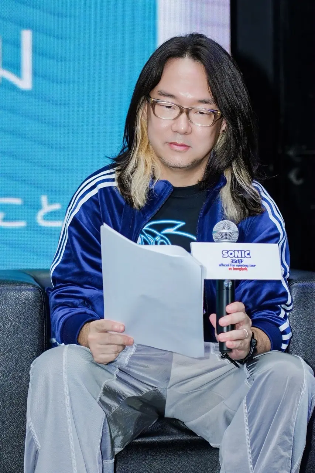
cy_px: 236
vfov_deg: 13.1
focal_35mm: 157
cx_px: 158
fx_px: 2061
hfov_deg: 8.7
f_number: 4
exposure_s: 1/250
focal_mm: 105
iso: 500
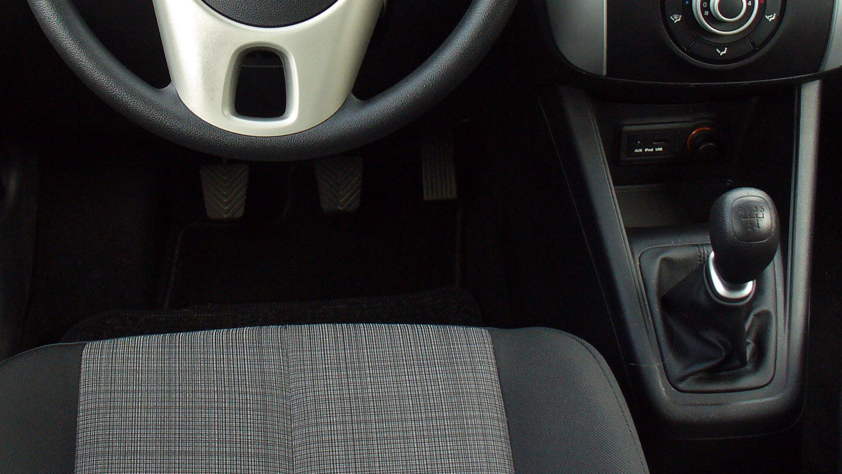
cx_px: 306
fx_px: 1429
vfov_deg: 18.4
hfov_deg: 32.6
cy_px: 16
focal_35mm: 64
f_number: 2.8
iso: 100
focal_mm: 6.1
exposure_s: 1/50
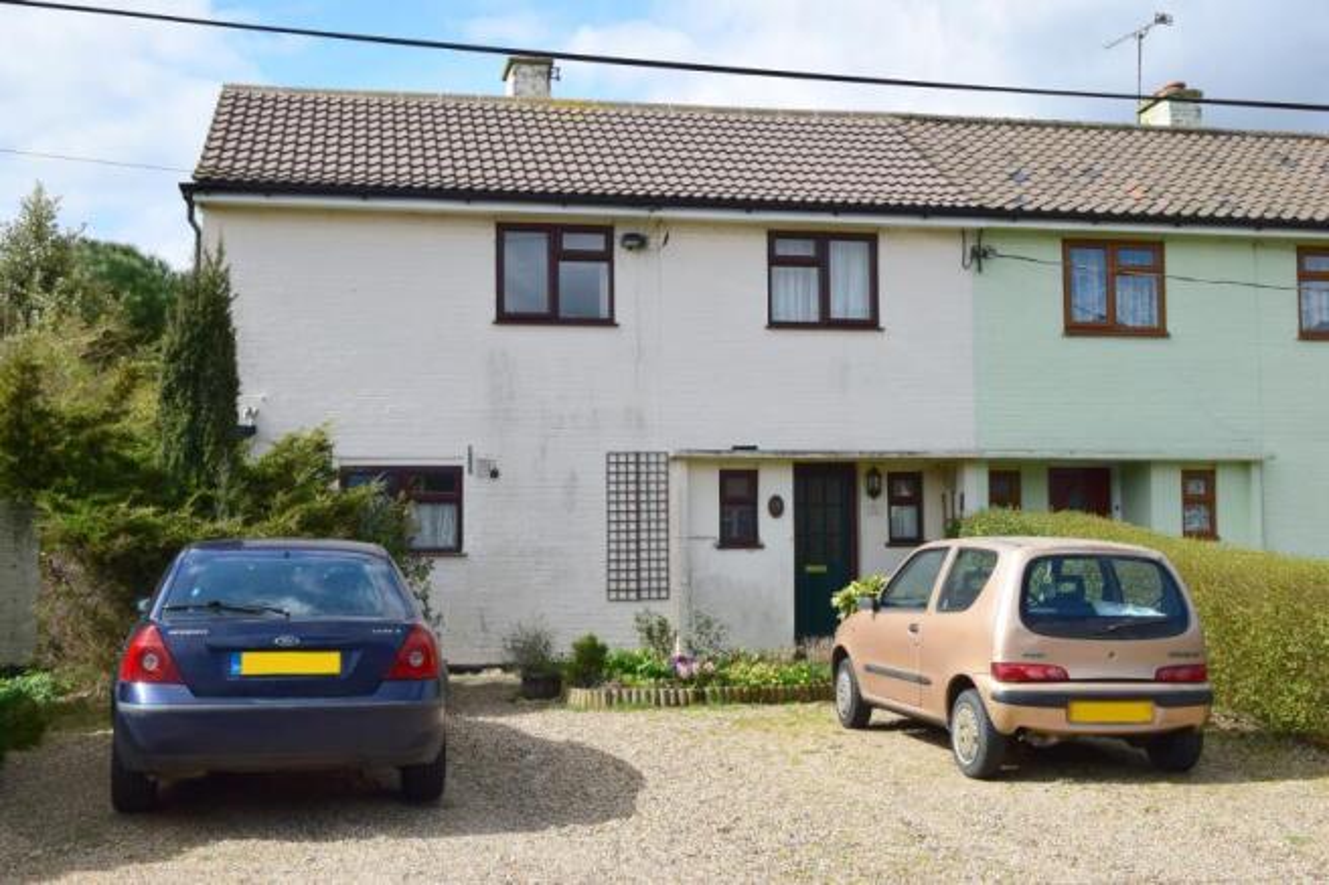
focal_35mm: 39
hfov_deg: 49.6
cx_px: 664
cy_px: 442
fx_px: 1439
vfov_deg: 34.2
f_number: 11
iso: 400
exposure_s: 1/500
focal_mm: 26
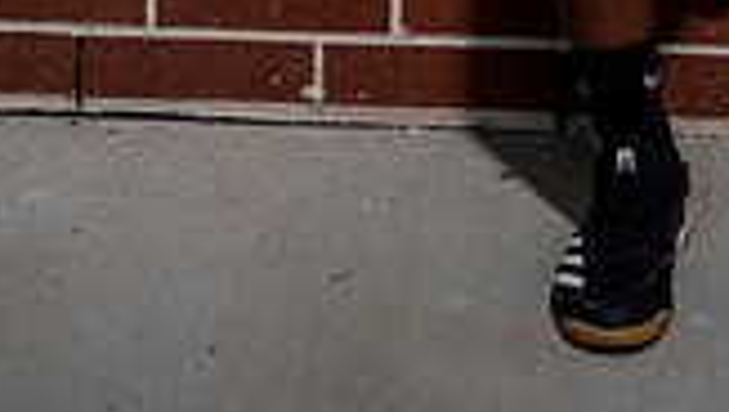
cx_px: 599
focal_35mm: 107
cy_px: -551
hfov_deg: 19.7
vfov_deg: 10.0
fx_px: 2070
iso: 100
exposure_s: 1/125
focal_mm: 37
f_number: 8
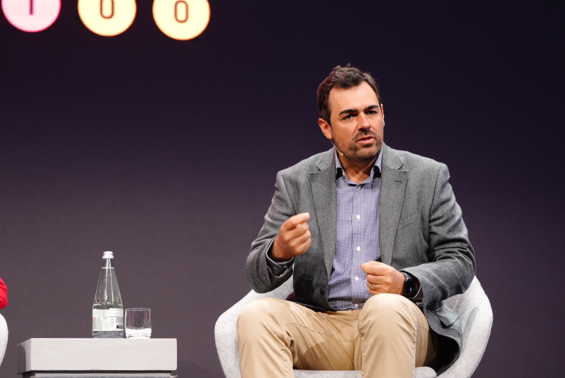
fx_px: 1790
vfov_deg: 12.0
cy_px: 189
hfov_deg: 17.9
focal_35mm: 114
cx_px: 282
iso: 1250
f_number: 2.8
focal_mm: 114
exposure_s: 1/160
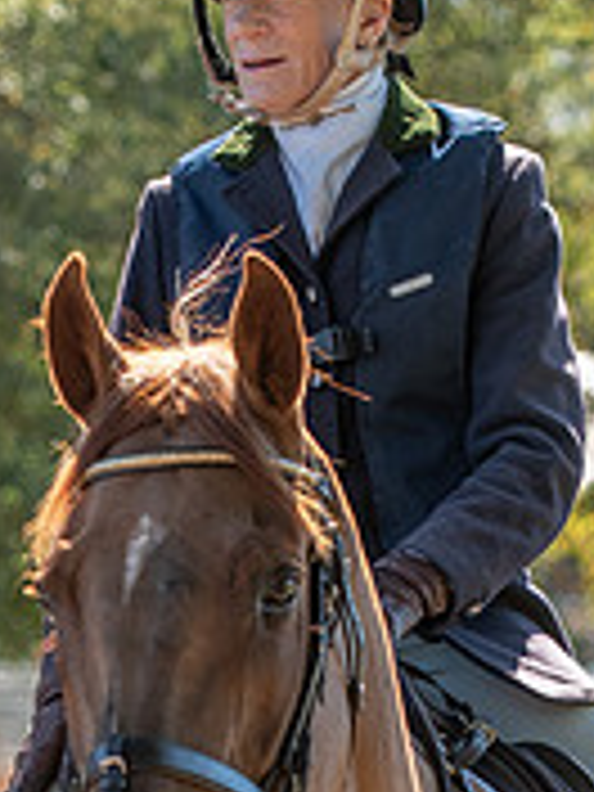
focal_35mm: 447
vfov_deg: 4.4
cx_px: 285
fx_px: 10227
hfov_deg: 3.3
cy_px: 1061
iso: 280
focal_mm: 82
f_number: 4
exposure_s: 1/320
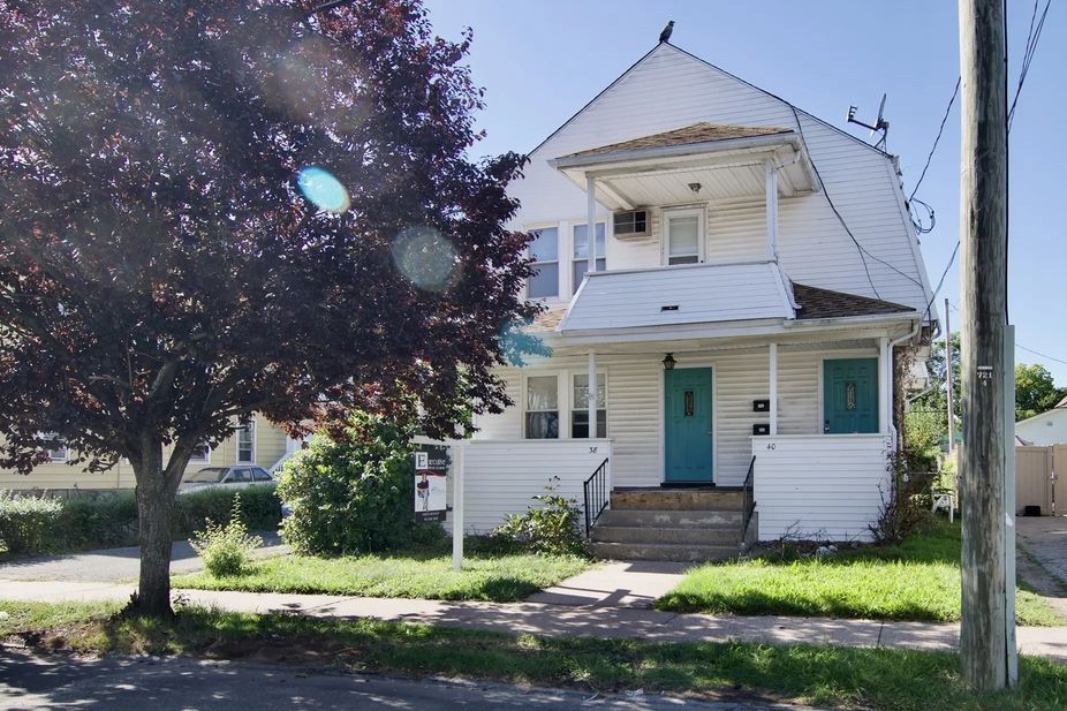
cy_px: 379
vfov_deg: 58.2
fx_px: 639
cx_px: 562
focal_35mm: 22
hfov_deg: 79.7
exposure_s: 1/200
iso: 100
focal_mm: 13
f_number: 7.1
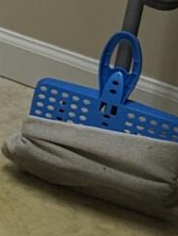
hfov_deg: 6.0
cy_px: -135
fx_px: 1478
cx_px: -484
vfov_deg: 8.9
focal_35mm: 216
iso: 85
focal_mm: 4.38
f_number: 1.73
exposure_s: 1/24
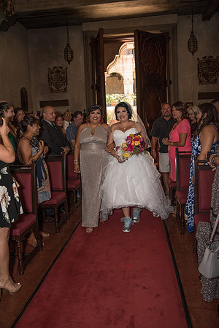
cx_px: 110
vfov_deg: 65.5
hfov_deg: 46.4
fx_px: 255
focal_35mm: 28
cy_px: 164
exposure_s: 1/250
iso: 2000
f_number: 9
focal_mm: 28
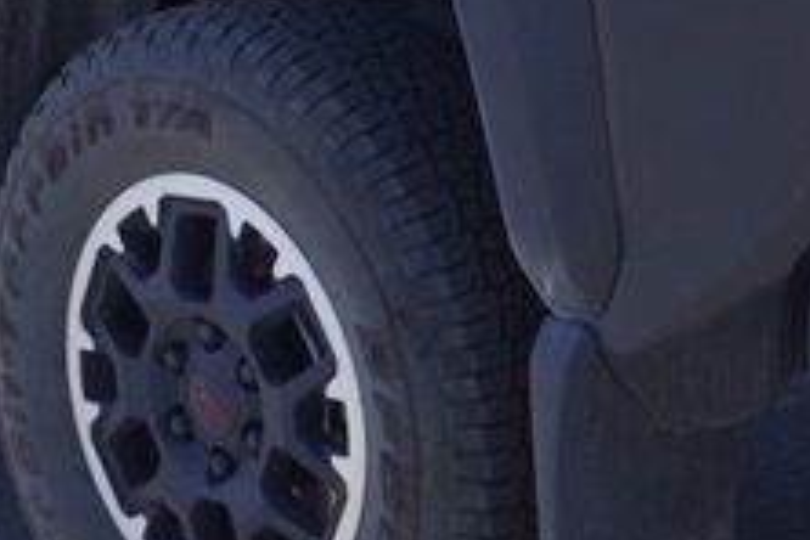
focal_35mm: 145
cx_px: 321
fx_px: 3269
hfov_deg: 14.1
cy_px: -62
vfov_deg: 9.3
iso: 100
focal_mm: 21
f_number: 6.3
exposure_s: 1/160
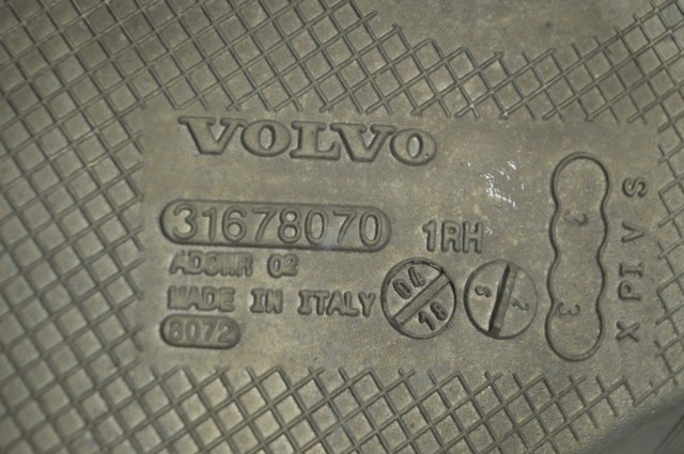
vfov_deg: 16.5
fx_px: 1565
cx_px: 342
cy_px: 227
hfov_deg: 24.6
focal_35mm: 82
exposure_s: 1/40
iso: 400
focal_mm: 55
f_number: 5.6
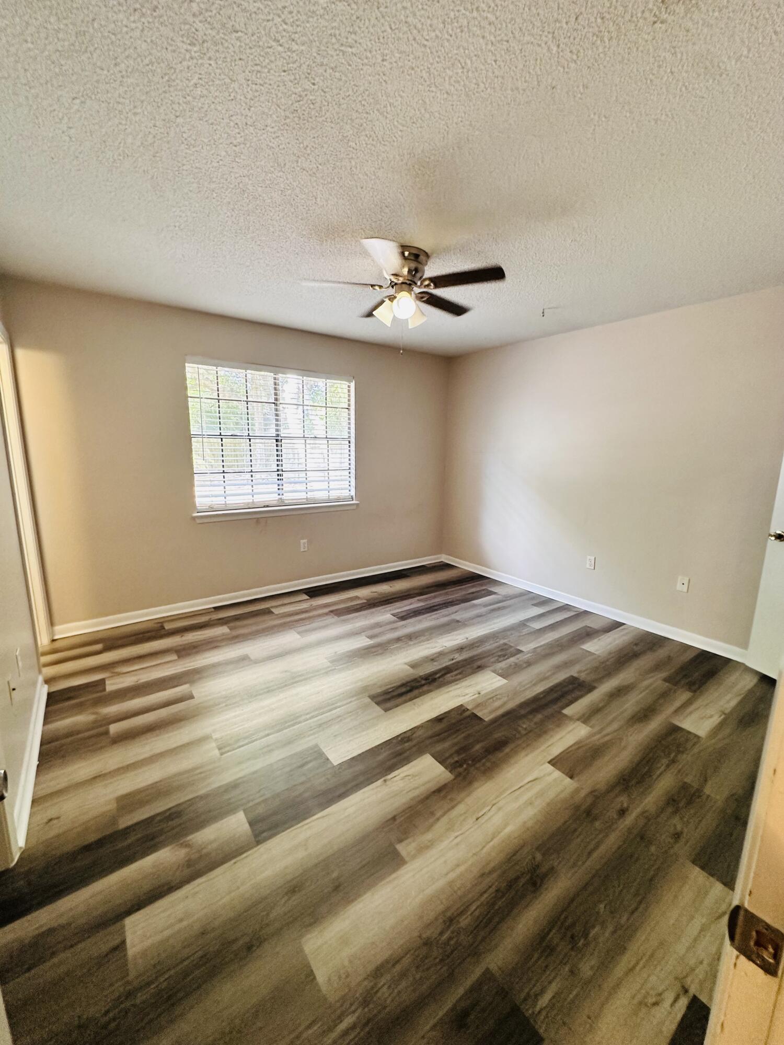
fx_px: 423
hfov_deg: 85.7
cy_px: 522
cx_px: 392
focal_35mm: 14
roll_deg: -1.2
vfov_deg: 102.1
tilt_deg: -10.8
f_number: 2.2
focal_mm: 2.22
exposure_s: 1/60
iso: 250
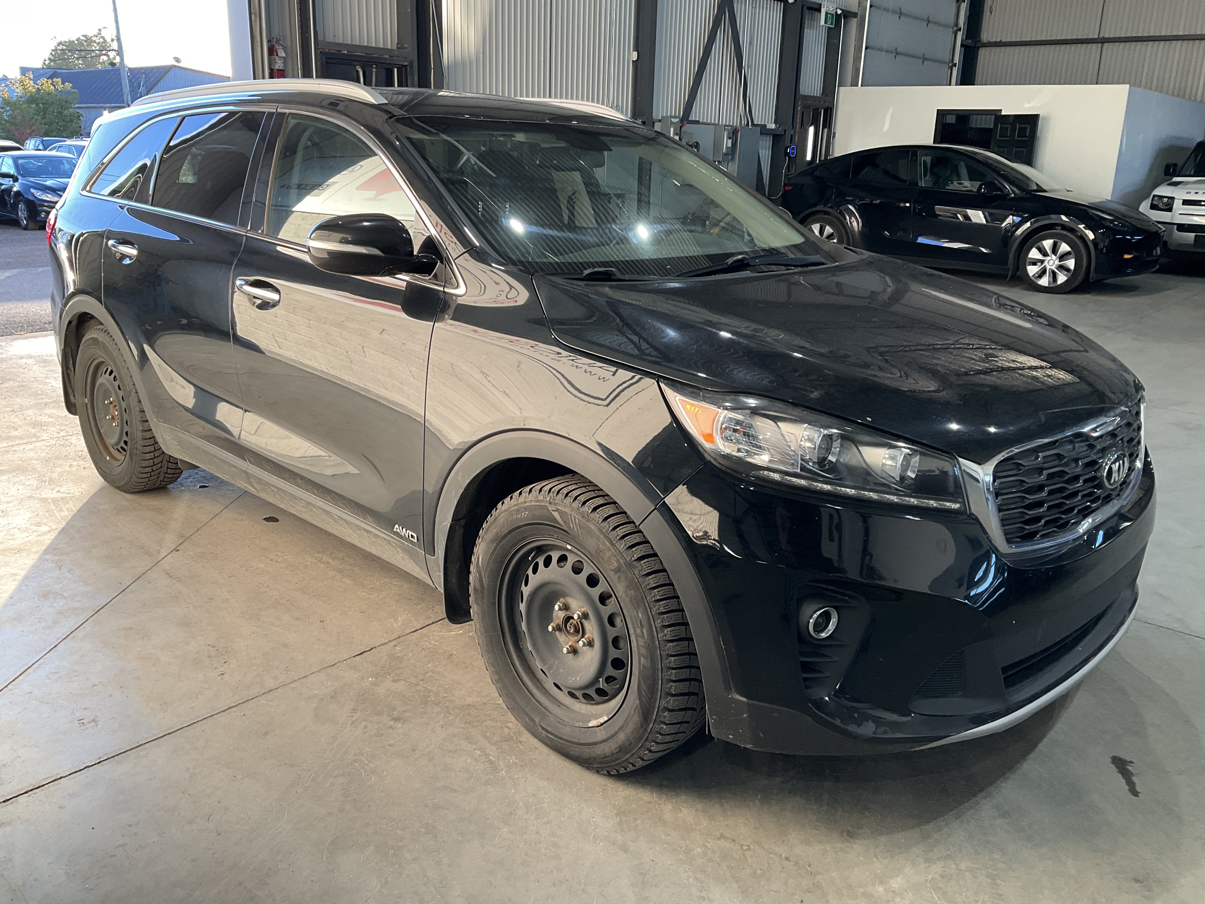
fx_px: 1010
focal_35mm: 29
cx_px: 602
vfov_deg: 48.2
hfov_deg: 61.7
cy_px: 452
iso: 50
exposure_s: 1/122
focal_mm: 3
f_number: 1.8
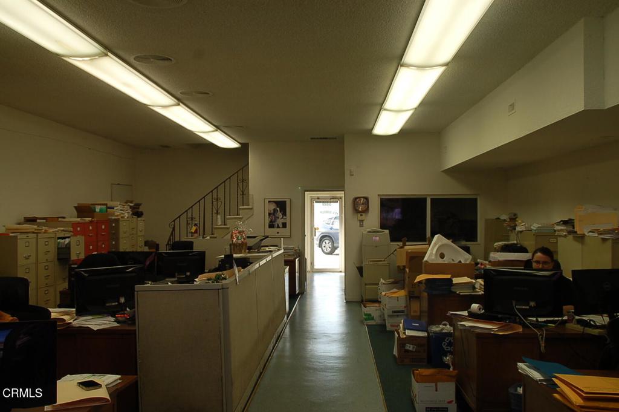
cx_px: 310
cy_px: 206
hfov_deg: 51.3
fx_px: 644
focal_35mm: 38
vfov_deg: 35.4
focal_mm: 25
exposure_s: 1/125
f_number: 5.6
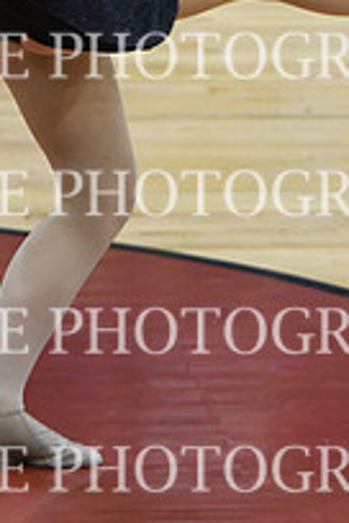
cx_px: 32
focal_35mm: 766
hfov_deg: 1.8
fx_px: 11138
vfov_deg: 2.7
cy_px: -151
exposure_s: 1/400
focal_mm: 180
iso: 4000
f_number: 3.5
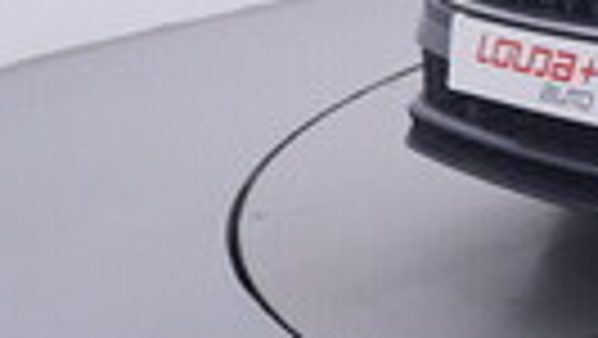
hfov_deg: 16.7
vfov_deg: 11.8
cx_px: 1180
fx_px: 1542
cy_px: -214
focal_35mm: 97
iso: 200
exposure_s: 1/80
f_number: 5
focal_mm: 15
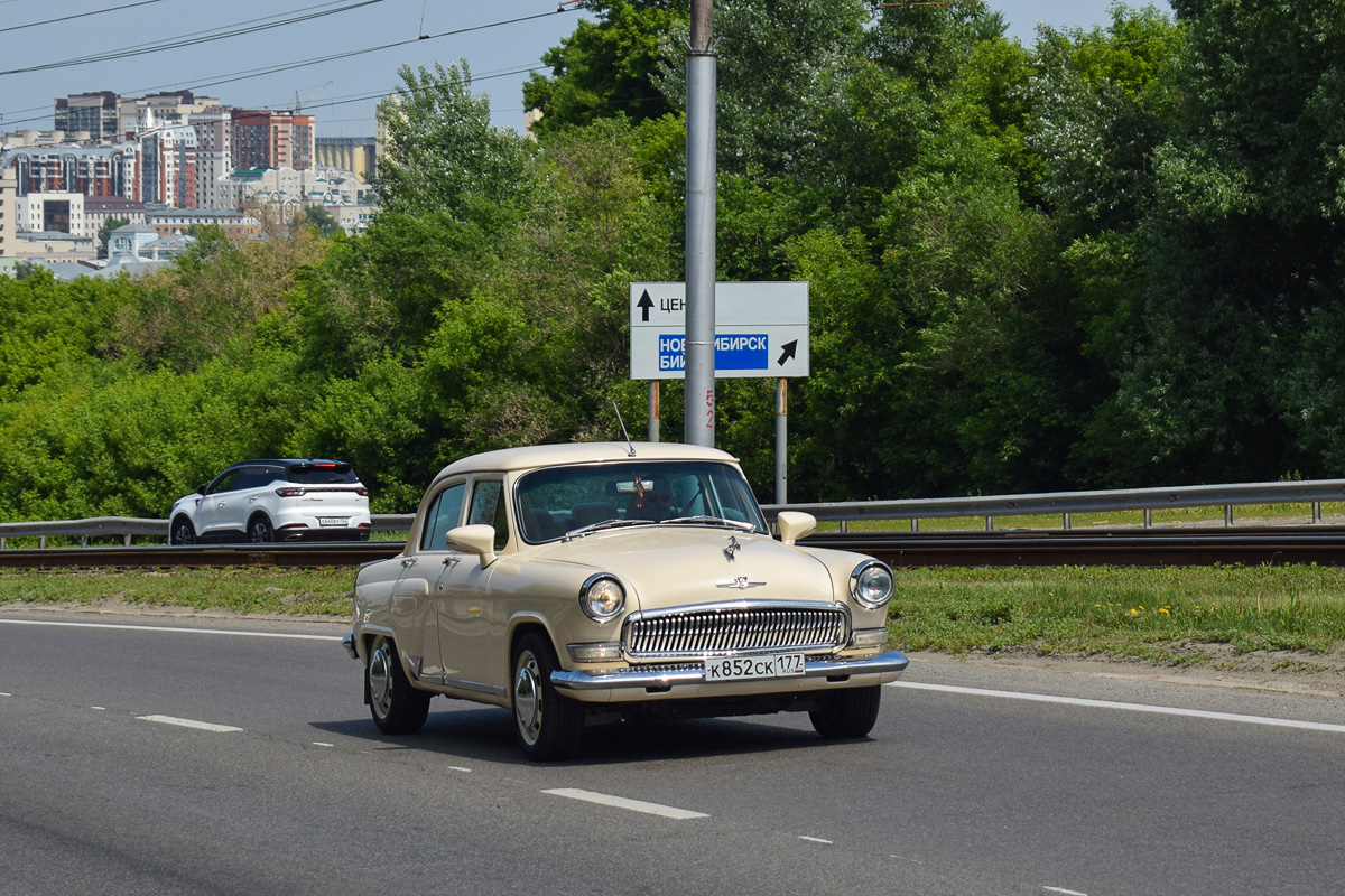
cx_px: 672
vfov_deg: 16.6
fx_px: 3082
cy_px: 448
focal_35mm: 82
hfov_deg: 24.6
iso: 200
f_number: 6.3
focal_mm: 55
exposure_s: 1/1250
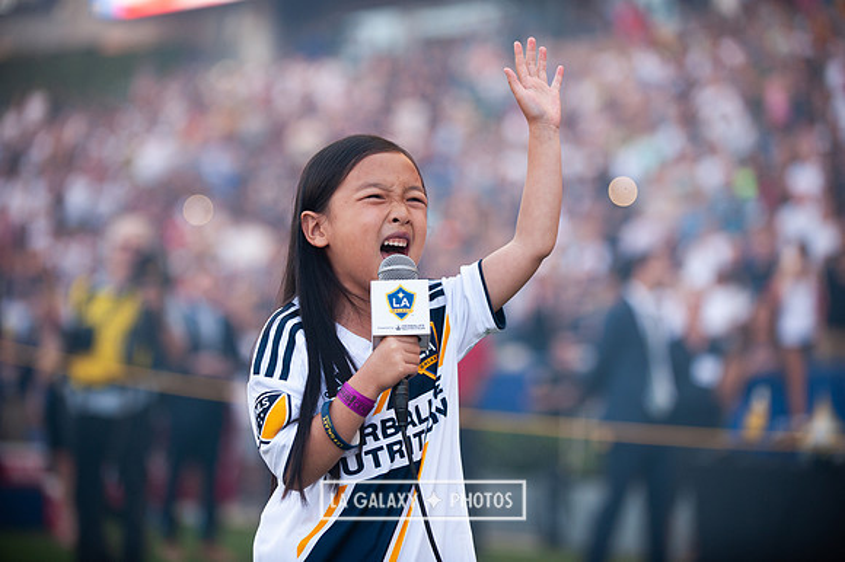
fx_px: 2721
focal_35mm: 116
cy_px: 281
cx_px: 422
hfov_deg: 17.7
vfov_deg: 11.8
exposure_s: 1/1600
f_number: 2.8
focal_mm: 116
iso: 800
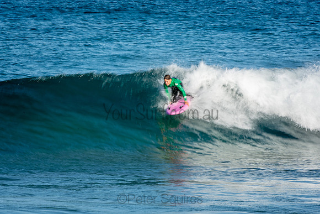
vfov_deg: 2.3
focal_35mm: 600
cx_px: 160
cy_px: 107
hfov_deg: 3.4
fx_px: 5334
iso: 100
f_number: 29
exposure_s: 1/20
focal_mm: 400
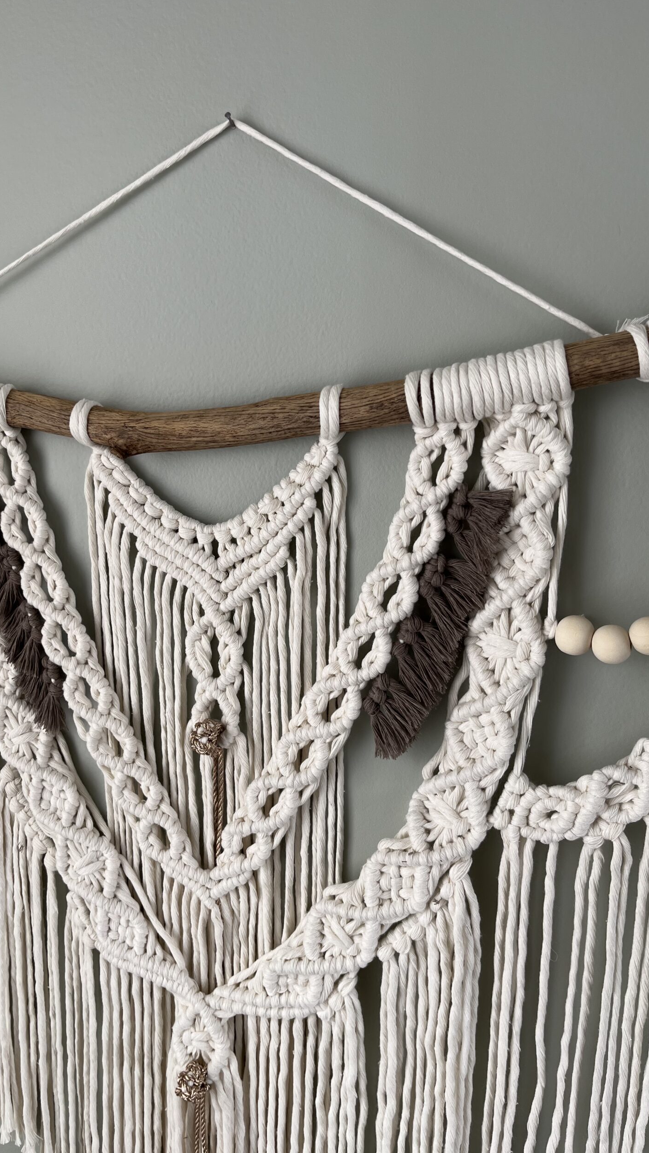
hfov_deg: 40.0
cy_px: 571
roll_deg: -0.6
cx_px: 254
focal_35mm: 29
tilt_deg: -11.9
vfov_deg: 66.1
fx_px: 887
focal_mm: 5.1
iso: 32
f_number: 1.6
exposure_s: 1/122
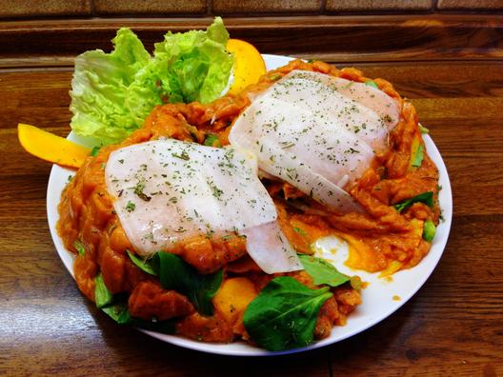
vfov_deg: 42.9
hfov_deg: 55.4
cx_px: 252
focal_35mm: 33
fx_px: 480
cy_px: 188
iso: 50
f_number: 2.4
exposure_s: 1/40
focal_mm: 4.12
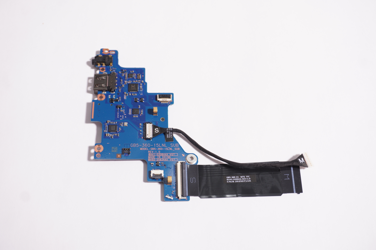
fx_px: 501
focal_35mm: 48
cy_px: 125
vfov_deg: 28.0
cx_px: 188
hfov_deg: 41.1
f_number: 5.6
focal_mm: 32
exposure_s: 1/13
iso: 125
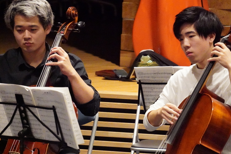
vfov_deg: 3.8
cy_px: 86
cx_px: 107
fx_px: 2308
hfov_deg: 5.7
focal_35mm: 360
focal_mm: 181
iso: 20000
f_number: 6.3
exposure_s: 1/250
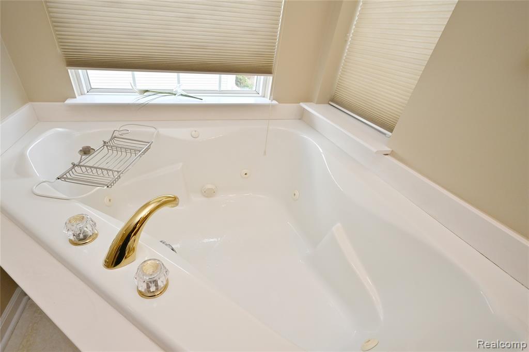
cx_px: 264
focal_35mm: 14
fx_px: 206
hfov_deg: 104.3
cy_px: 176
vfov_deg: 81.2
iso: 560
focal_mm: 14
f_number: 11
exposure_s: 1/60
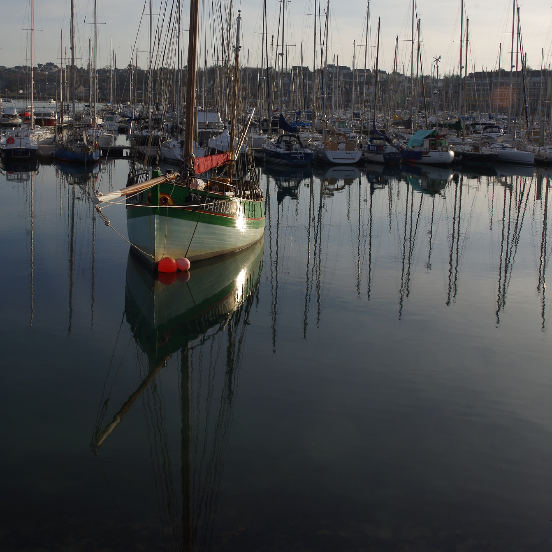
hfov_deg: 38.3
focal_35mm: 44
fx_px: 794
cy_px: 174
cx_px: 278
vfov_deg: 37.8
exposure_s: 1/125
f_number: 11
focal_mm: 23.13
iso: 100
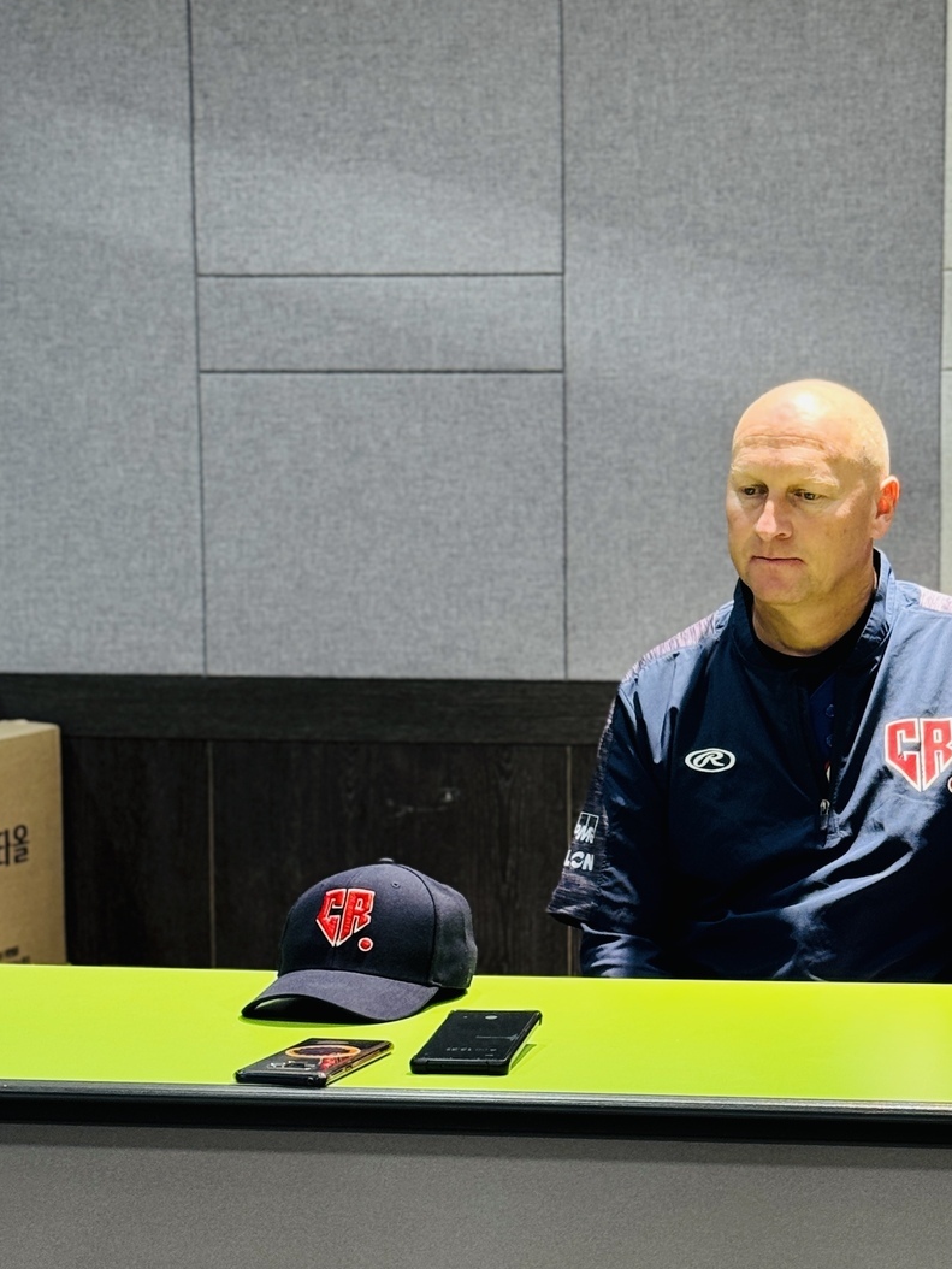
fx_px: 3116
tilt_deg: -5.5
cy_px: 842
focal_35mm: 85
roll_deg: +0.4
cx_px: 726
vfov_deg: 22.9
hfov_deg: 17.3
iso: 100
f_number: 1.78
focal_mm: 6.76
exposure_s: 1/60
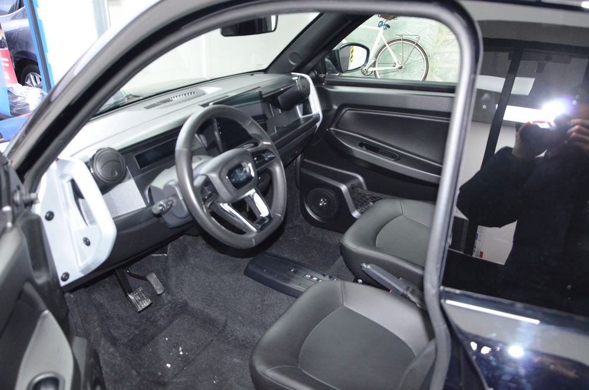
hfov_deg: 59.6
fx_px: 514
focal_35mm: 32
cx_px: 294
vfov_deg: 41.5
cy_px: 195
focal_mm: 21
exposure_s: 1/60
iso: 3200
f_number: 3.8
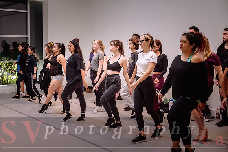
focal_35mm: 48
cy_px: 67
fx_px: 305
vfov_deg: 28.0
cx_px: 101
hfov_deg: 40.9
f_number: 2.8
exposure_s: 1/160
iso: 1600
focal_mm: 43
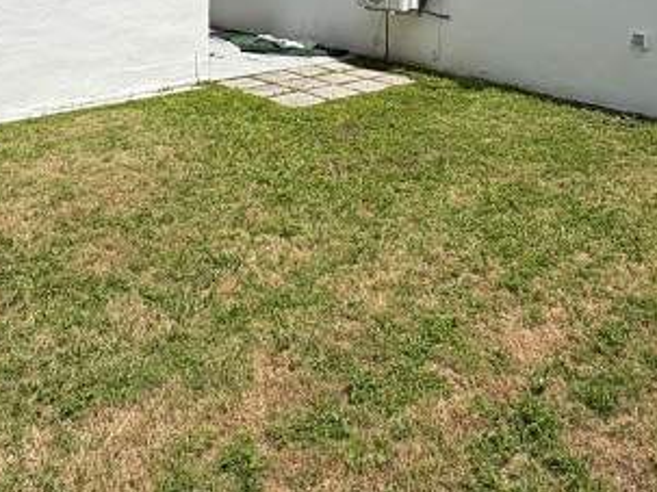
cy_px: -69
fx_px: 702
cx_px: 349
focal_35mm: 37
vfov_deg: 33.0
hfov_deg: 50.1
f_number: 2.2
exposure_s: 1/2874
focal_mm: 2.22
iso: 50
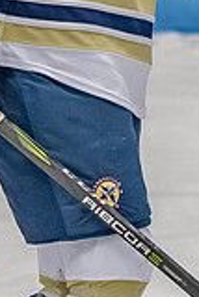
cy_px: -132
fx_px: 8381
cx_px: 97
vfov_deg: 2.0
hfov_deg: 1.4
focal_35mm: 1013
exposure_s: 1/800
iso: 1600
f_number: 3.2
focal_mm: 145
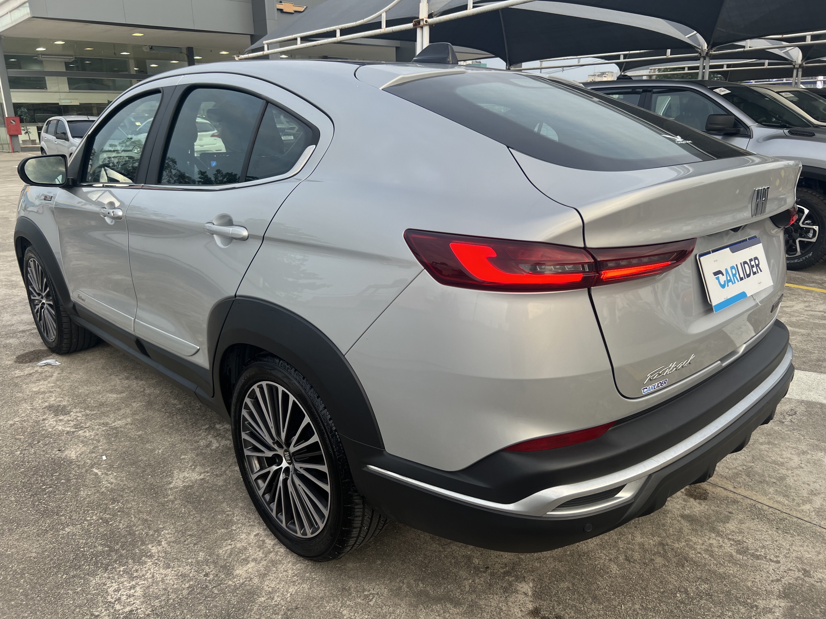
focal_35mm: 26
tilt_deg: -17.8
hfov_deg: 67.3
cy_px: 310
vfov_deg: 53.1
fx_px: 620
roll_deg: +1.3
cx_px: 413
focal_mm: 5.7
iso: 40
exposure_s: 1/178
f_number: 1.5
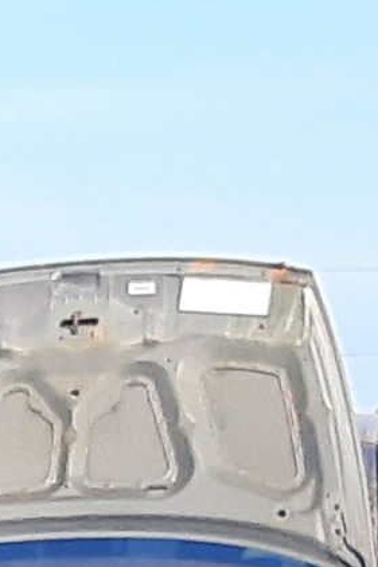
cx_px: -1667
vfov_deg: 7.6
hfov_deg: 4.4
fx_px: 4044
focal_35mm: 257
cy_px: 1258
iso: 40
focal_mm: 3.92
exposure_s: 1/604
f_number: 1.7
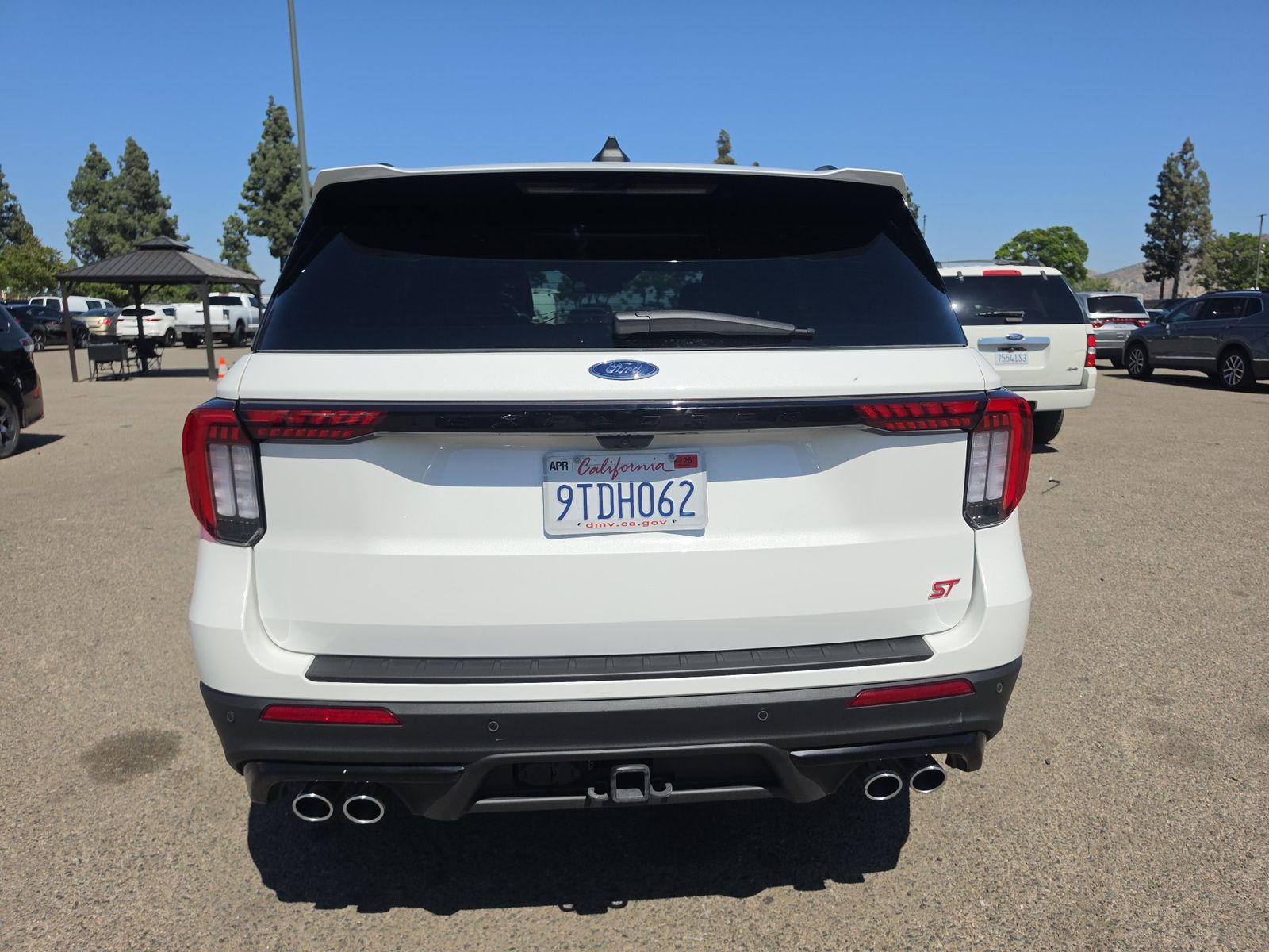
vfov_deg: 58.9
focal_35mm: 23
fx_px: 843
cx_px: 634
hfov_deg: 73.9
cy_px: 476
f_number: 1.4
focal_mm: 6.5
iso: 43
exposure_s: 1/7940
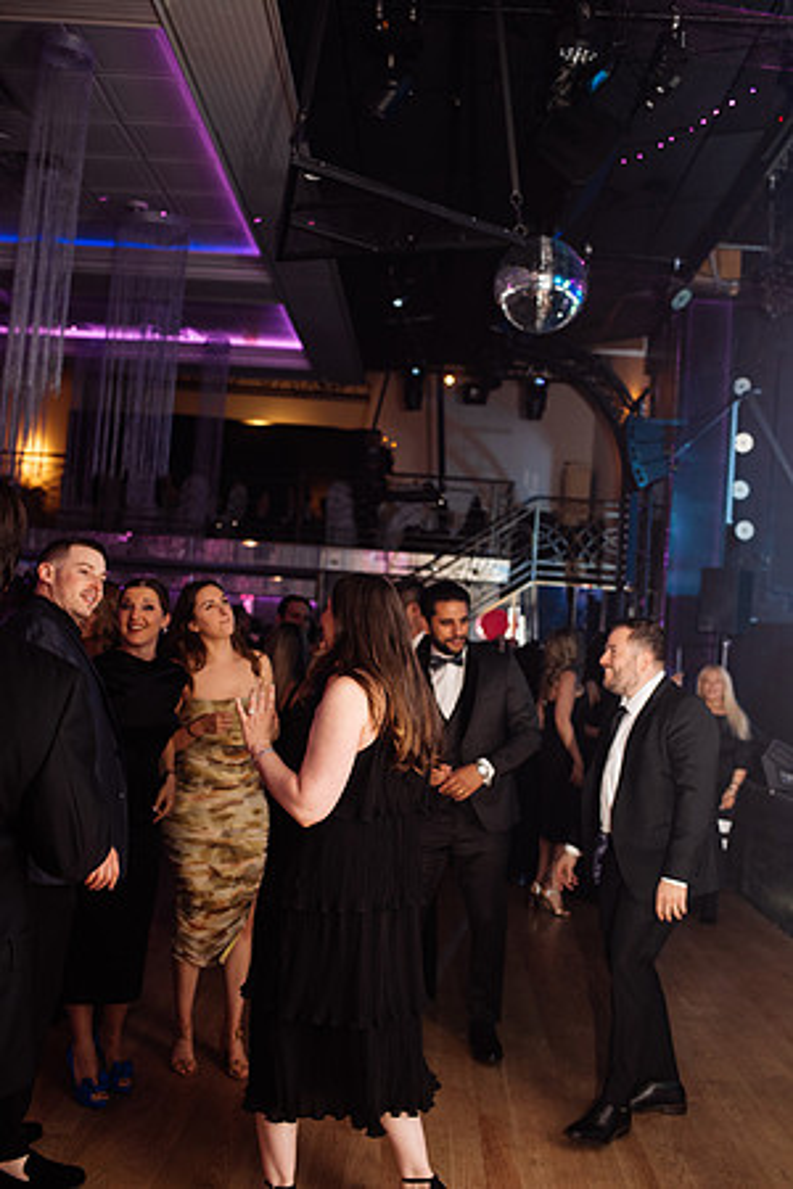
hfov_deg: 37.9
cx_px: 396
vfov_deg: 54.4
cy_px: 594
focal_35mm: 35
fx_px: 1156
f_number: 2.8
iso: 1600
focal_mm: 35
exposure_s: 1/200
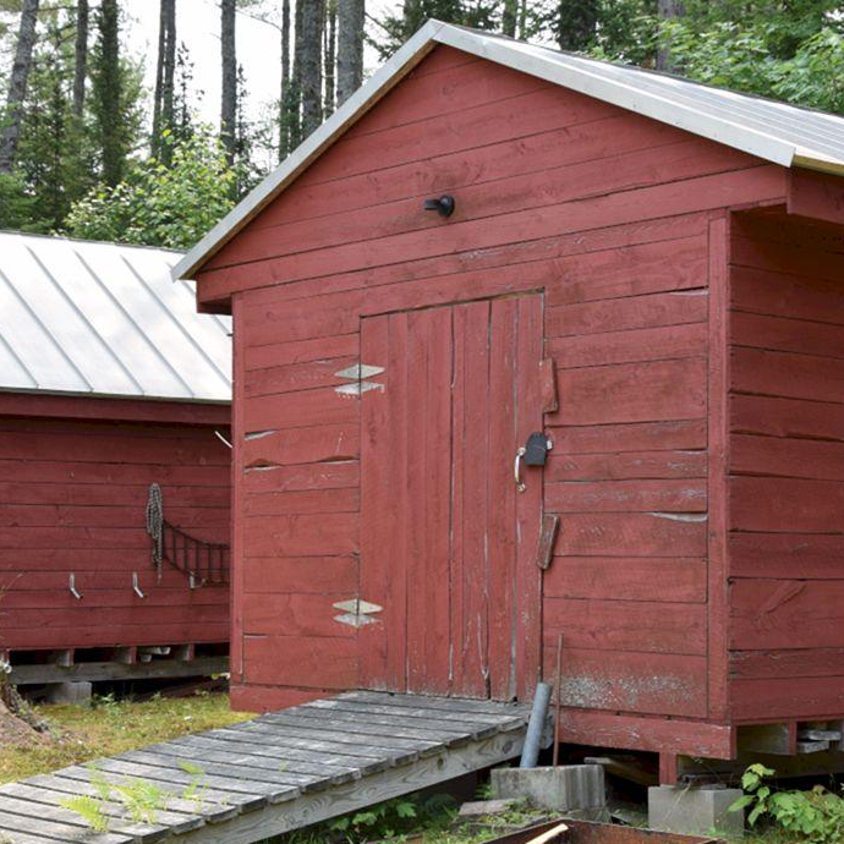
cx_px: 346
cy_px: 504
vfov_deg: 24.0
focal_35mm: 72
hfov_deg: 24.0
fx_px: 1986
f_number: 8
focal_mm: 26
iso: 320
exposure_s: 1/250
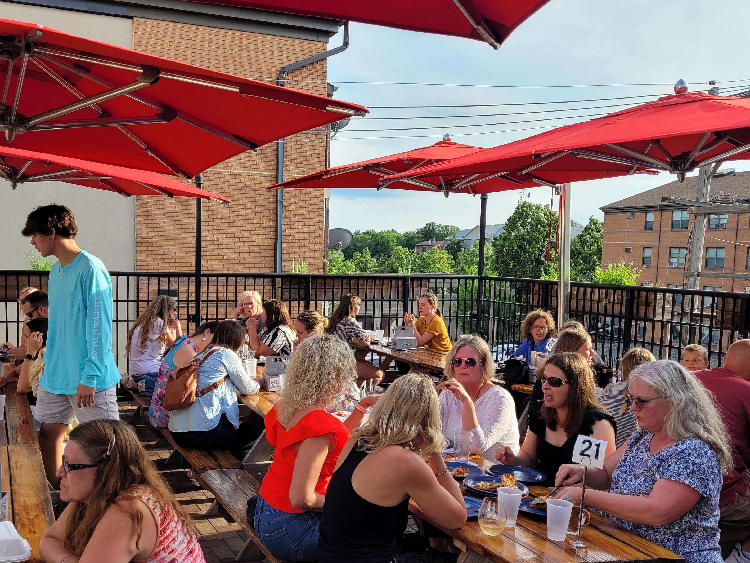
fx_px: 802
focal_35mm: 37
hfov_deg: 50.0
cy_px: 343
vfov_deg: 38.5
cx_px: 319
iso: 40
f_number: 1.8
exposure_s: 1/692
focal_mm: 5.4
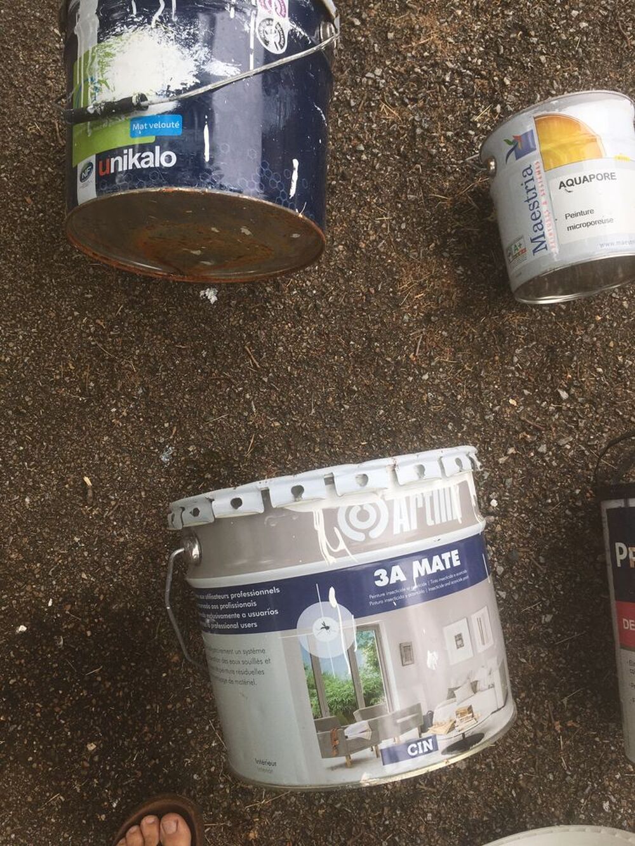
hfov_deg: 48.2
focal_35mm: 29
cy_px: 423
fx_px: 709
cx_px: 318
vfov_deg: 61.7
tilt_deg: -77.5
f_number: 2.2
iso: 25
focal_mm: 4.15
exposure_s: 1/222
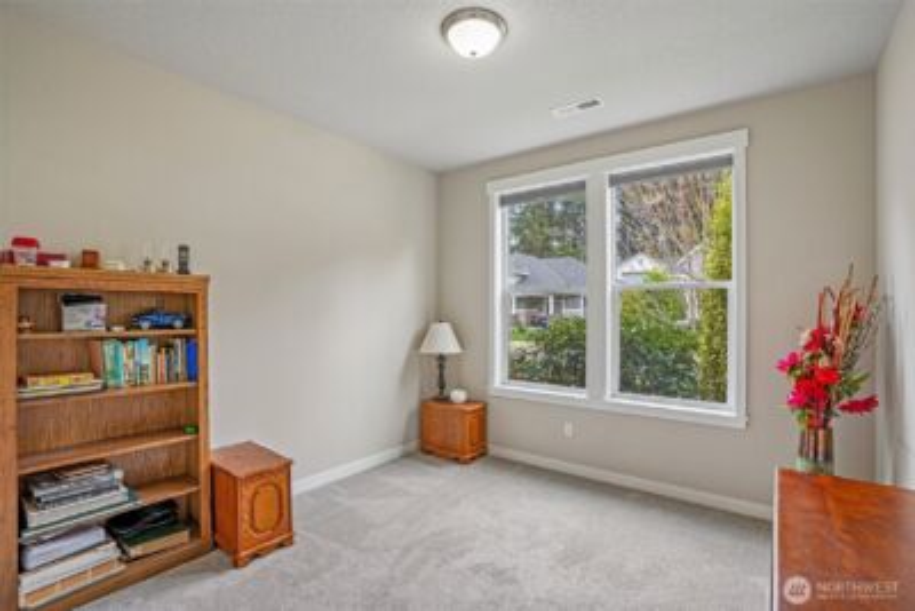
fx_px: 407
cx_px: 458
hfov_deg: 96.7
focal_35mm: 16
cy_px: 306
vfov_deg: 73.8
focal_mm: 16
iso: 400
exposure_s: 1/20
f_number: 8
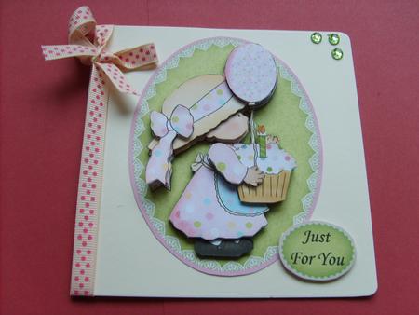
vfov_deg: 40.7
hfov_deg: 52.6
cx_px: 210
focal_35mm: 35
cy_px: 158
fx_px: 424
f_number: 2.8
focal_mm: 5.8
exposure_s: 1/30
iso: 50
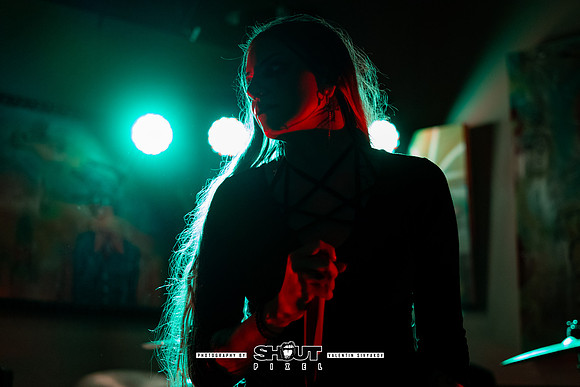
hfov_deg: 34.0
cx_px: 341
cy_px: 227
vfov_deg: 23.1
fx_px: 947
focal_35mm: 59
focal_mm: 50
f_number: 2
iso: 3200
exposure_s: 1/160
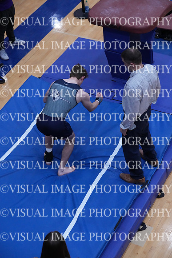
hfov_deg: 16.9
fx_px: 580
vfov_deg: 25.1
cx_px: 86
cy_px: 129
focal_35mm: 81
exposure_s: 1/1000
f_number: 4
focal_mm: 81
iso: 10000
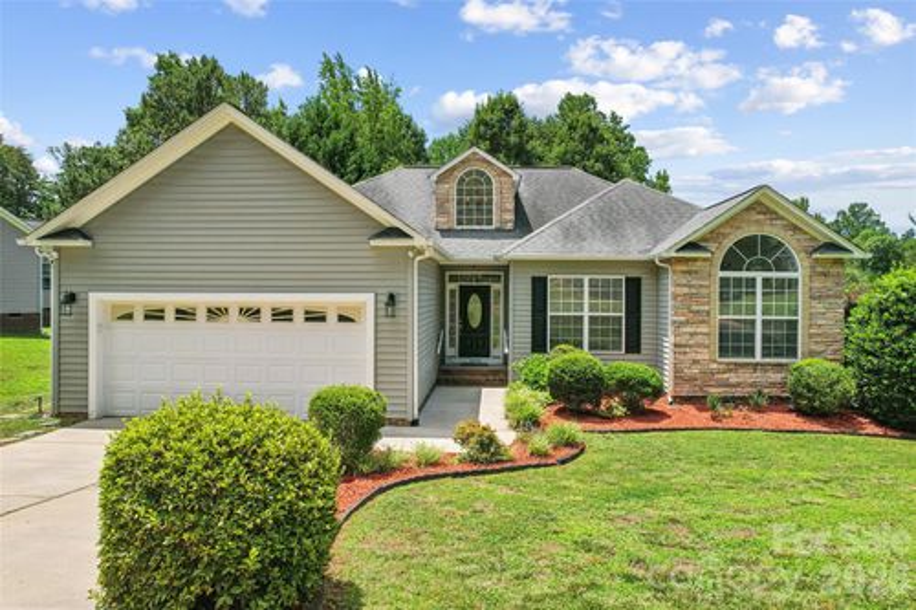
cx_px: 458
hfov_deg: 78.6
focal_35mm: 22
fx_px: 560
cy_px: 305
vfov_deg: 57.2
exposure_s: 1/350
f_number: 2.8
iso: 100
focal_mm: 8.4
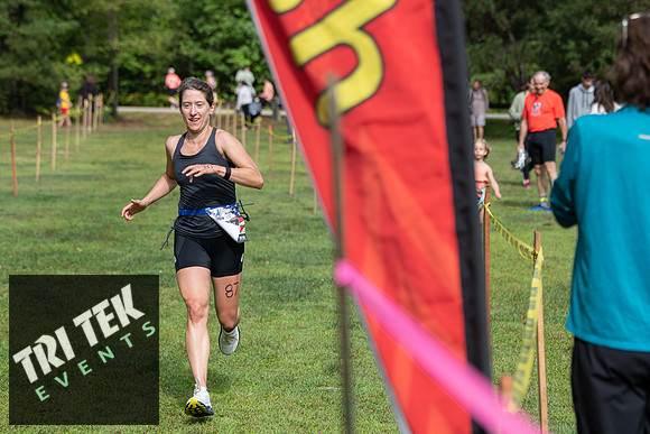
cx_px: 325
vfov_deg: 11.0
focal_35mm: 125
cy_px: 217
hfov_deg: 16.4
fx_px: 2257
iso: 200
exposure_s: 1/1000
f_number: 5
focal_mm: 125
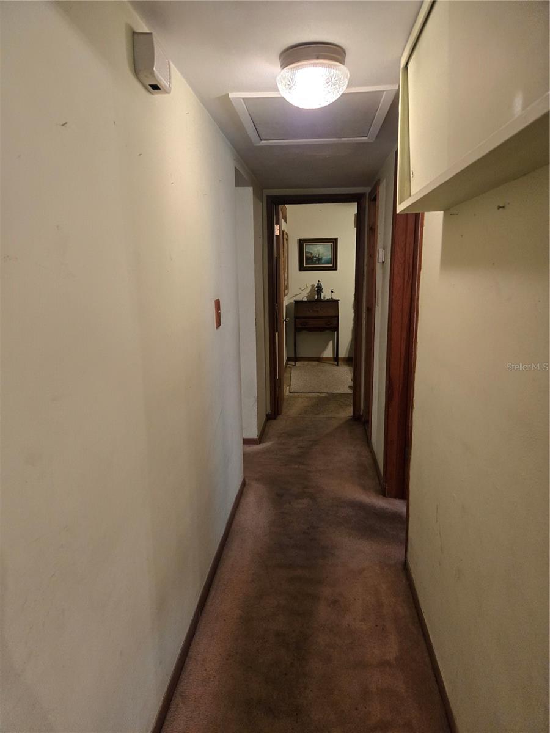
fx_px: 487
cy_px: 366
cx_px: 275
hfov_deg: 58.9
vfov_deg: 73.9
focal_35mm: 23
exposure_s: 1/120
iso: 800
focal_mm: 5.4
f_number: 1.8
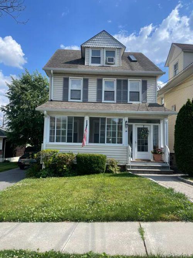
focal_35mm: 25
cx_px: 96
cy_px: 129
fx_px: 186
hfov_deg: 54.9
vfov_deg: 69.4
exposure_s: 1/2387
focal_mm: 5.1
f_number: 1.6
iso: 32
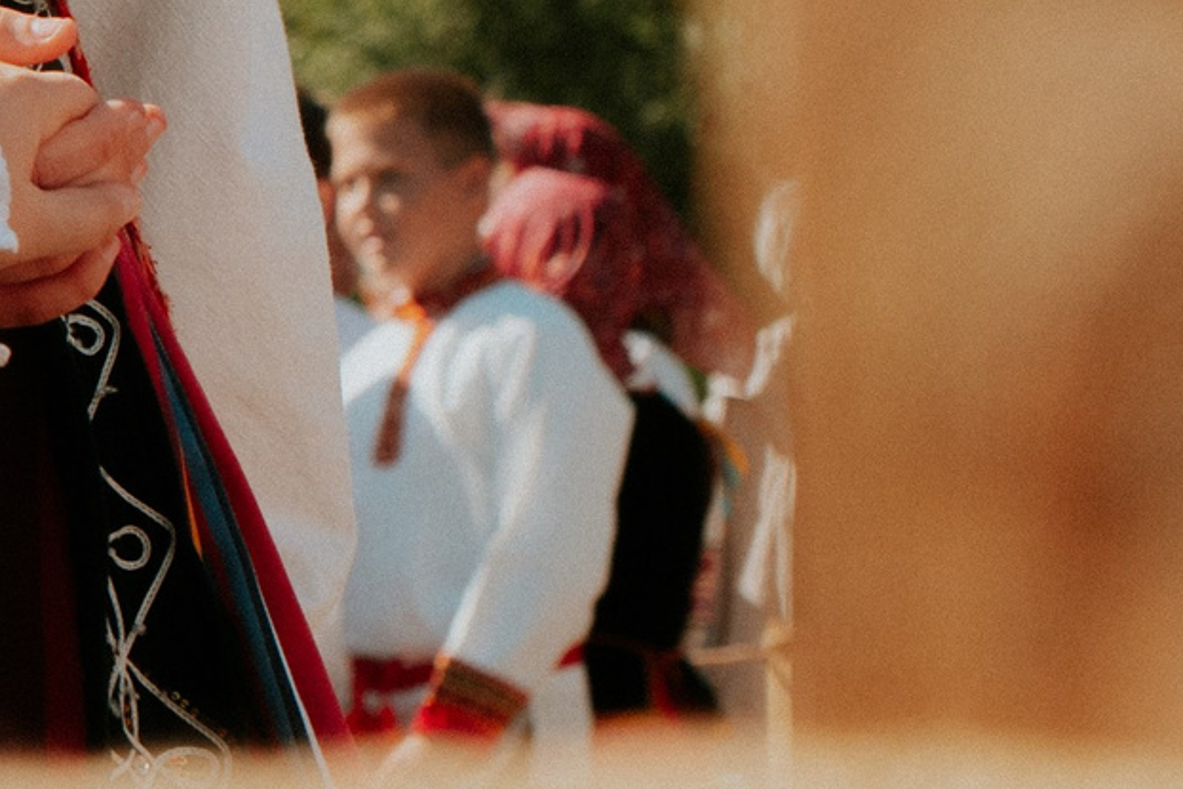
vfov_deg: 4.4
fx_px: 10123
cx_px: -506
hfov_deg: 6.6
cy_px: -529
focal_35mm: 308
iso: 160
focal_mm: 48
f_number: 5
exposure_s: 1/1000
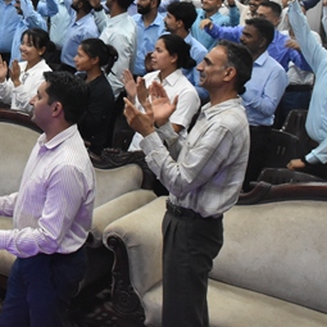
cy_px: 13
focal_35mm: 72
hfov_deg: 22.1
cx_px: -71
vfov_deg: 23.2
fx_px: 769
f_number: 5
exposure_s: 1/100
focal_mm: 18
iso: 2200
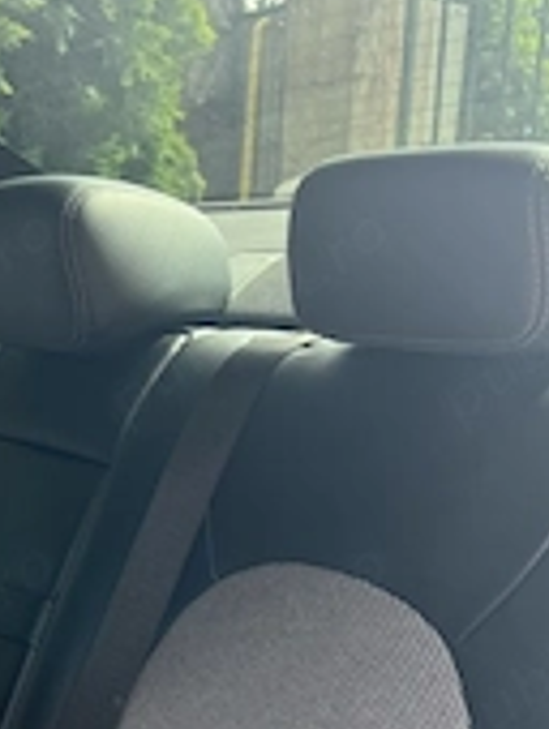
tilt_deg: -19.2
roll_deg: +1.1
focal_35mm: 61
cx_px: 0
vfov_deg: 29.8
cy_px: 703
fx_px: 1287
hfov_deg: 23.1
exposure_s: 1/121
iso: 80
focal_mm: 5.7
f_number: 1.5
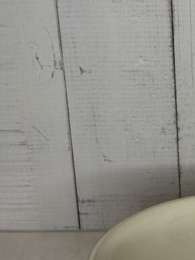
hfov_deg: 11.4
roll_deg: +0.3
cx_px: 242
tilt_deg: -23.0
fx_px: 954
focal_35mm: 127
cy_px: 150
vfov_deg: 15.5
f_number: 1.78
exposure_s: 1/119
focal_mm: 6.76
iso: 80
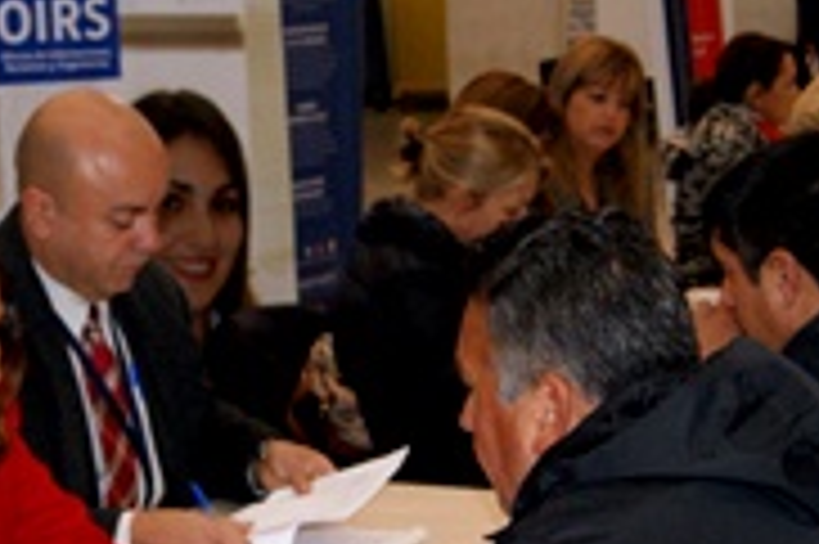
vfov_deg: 12.5
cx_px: 148
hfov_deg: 18.6
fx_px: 2477
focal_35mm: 109
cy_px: 353
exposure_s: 1/60
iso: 400
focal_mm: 22
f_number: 5.6
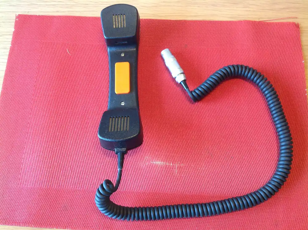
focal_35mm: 35
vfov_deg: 40.6
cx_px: 154
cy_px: 115
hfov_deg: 52.7
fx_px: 311
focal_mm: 4.28
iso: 125
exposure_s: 1/15
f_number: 2.4
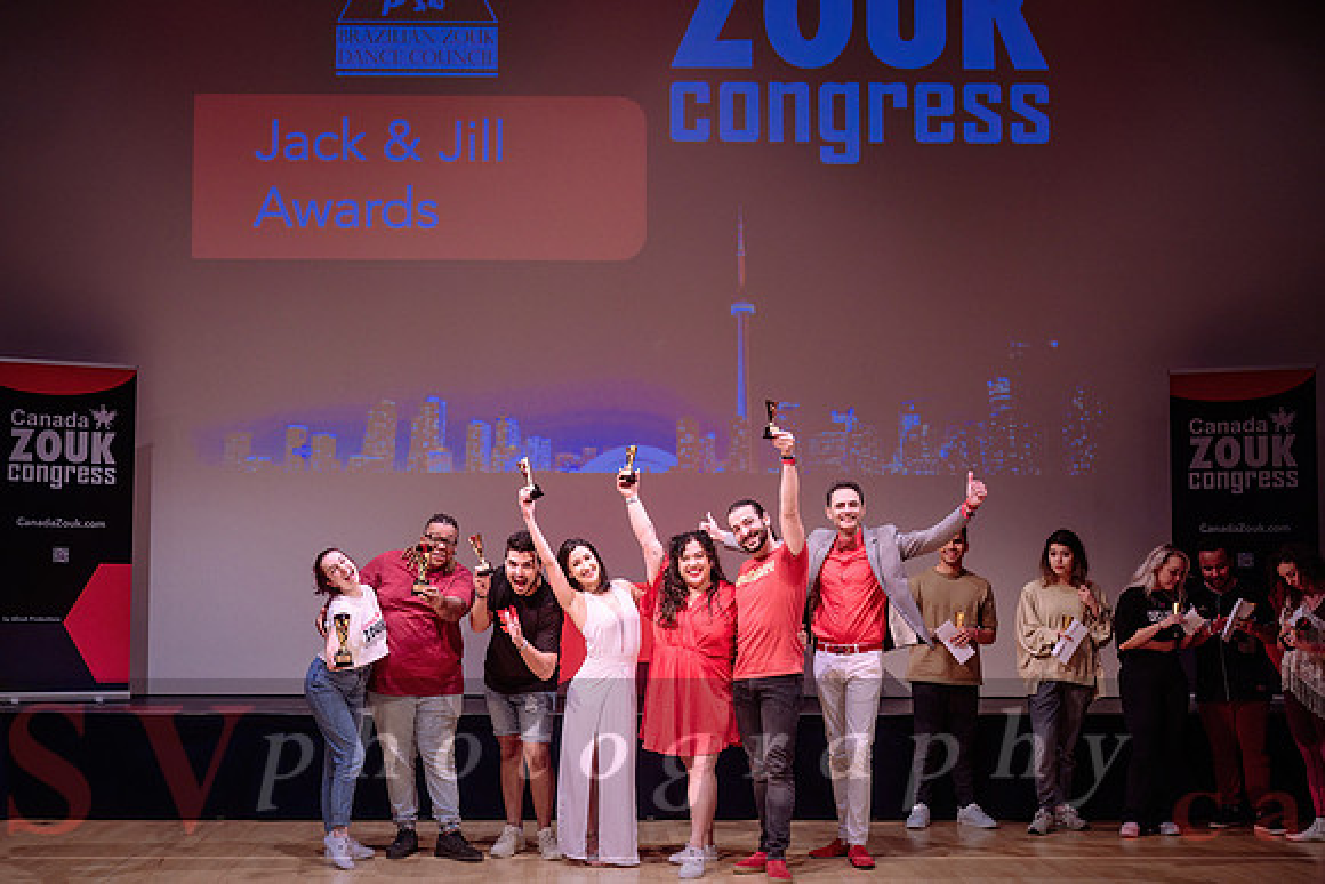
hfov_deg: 42.2
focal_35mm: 47
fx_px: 1713
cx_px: 591
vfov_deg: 28.9
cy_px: 490
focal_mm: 42
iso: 1000
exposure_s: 1/400
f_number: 3.2
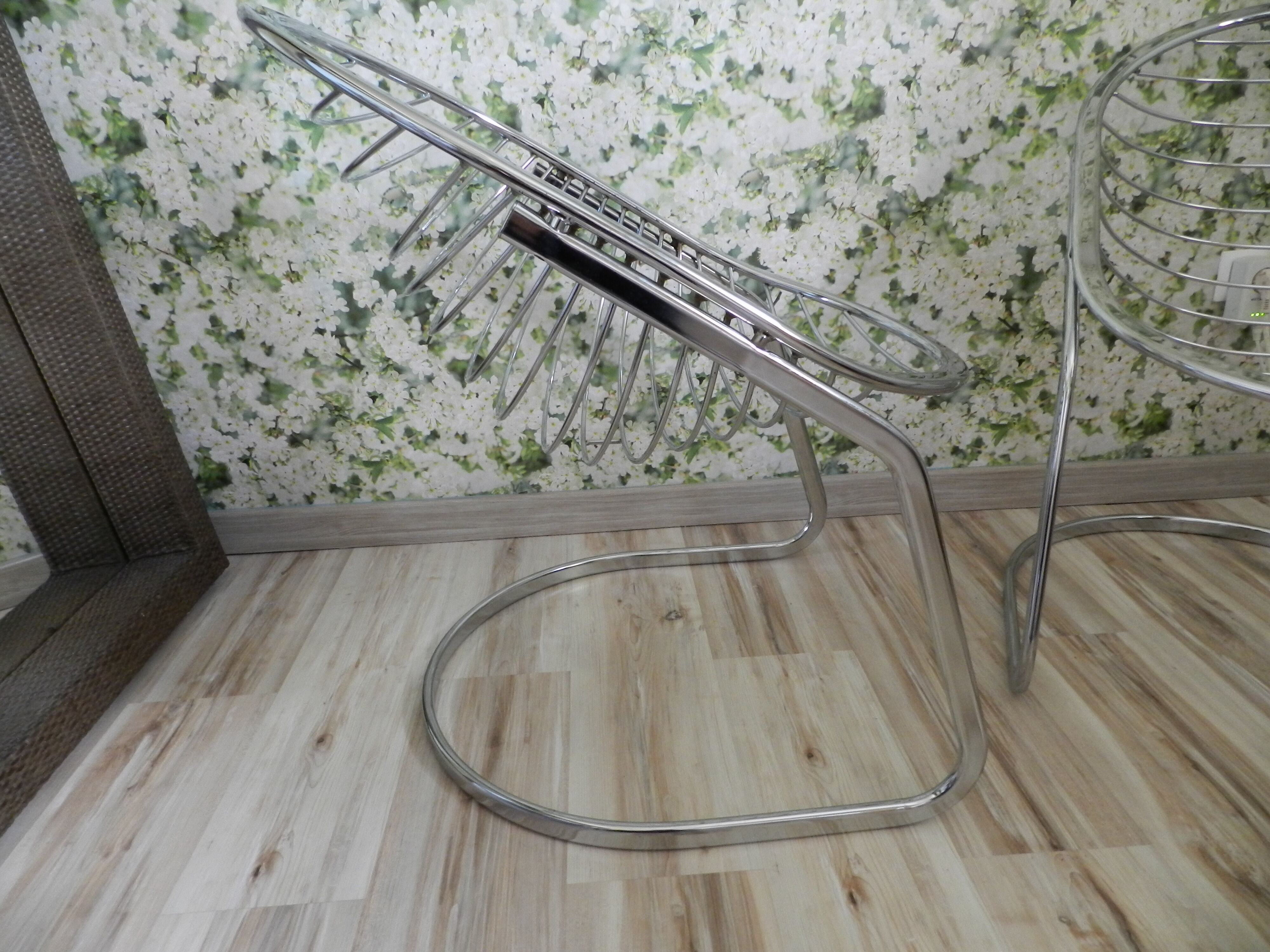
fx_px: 844
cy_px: 476
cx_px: 635
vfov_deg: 58.9
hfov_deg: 73.9
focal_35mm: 23
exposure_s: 1/15
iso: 400
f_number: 3.4
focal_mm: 4
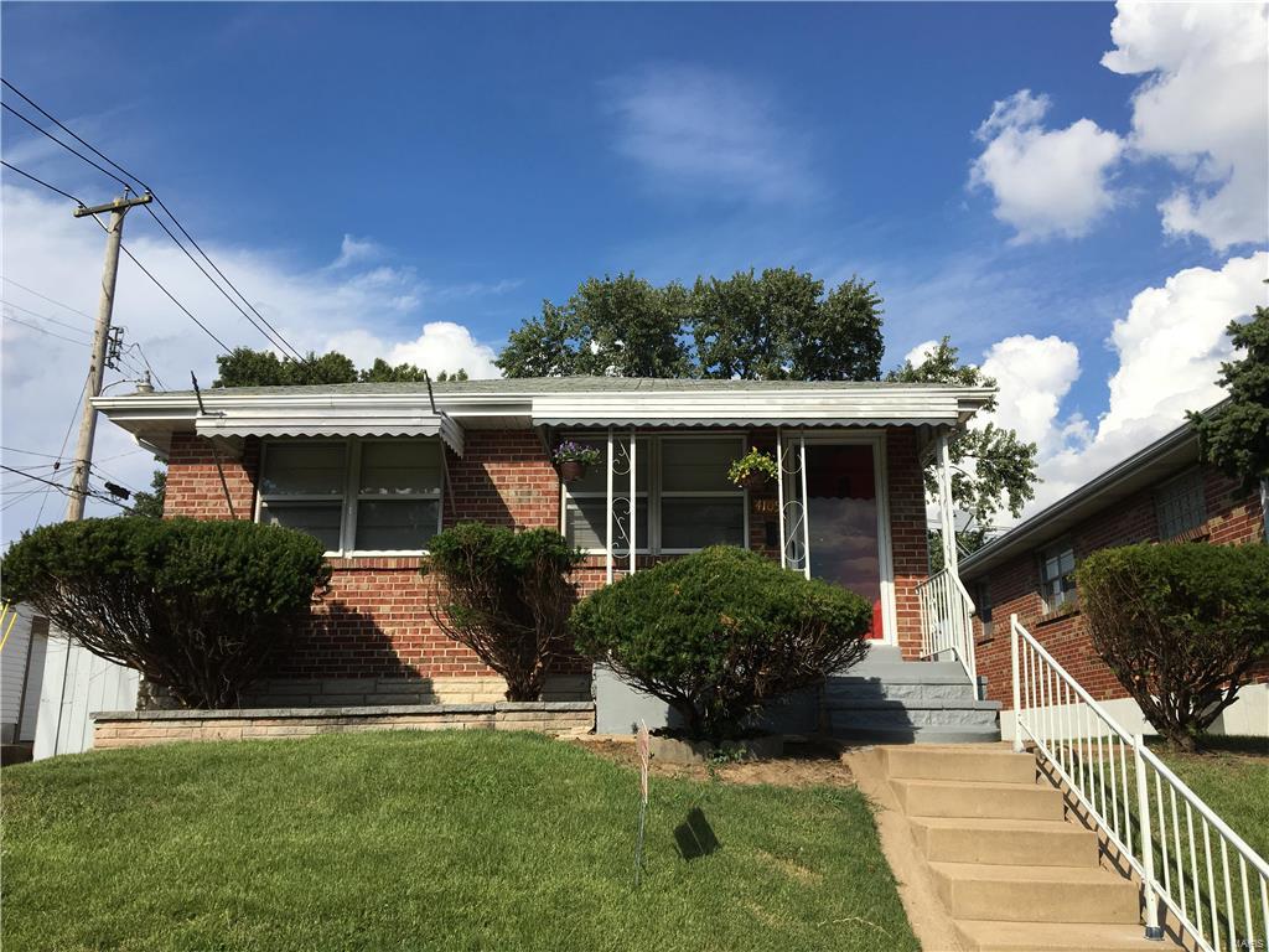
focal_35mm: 29
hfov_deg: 61.7
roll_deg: +0.9
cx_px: 634
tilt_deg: +13.3
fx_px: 1063
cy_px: 476
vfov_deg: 48.2
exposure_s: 1/2079
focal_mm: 4.15
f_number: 2.2
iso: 25
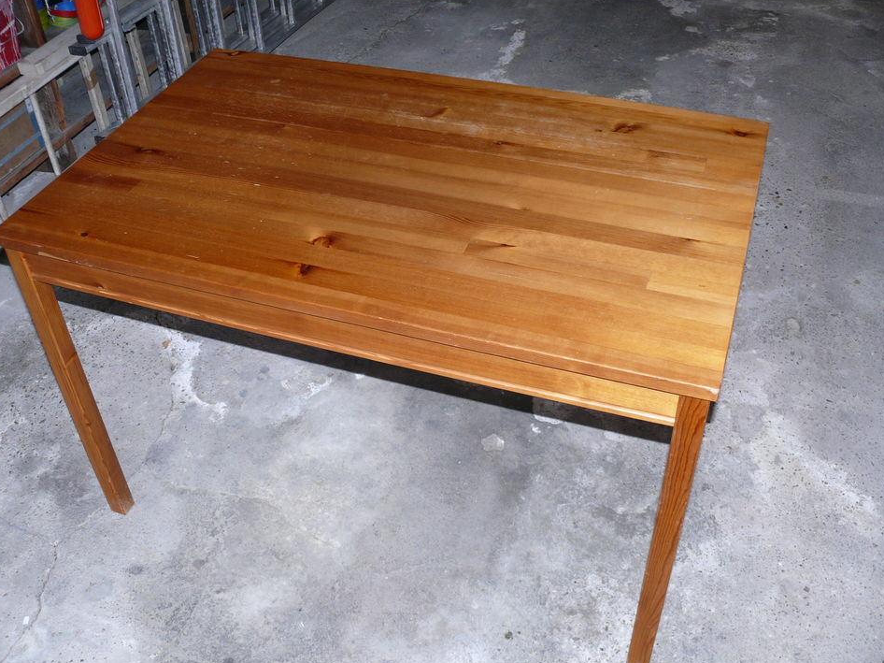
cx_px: 444
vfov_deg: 38.6
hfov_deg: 50.1
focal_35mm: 37
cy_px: 338
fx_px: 945
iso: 100
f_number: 2.8
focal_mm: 7.4
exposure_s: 1/30
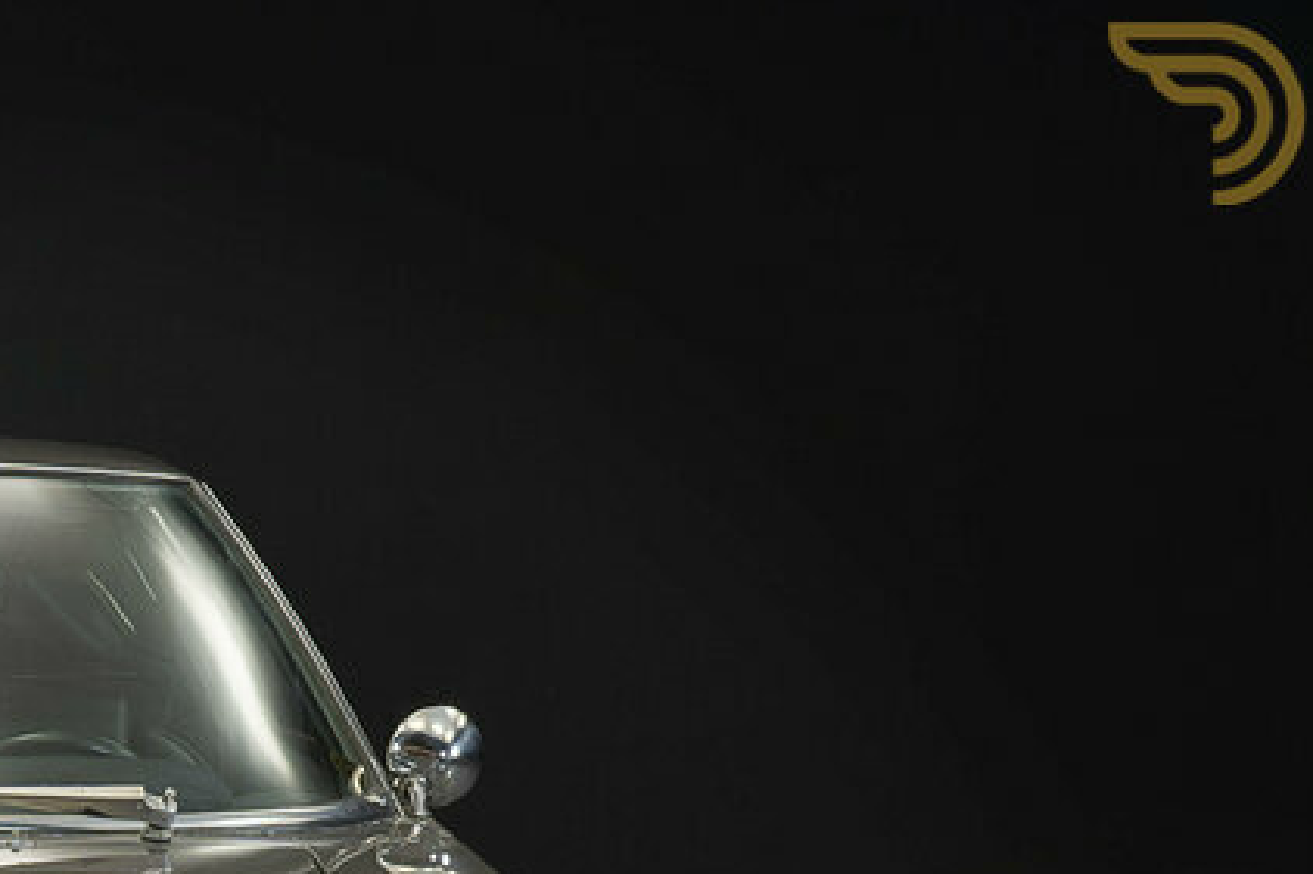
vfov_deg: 11.9
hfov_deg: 17.6
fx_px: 4047
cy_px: 1235
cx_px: -261
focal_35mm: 111
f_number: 11
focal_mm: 39
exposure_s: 1/1.67
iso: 250
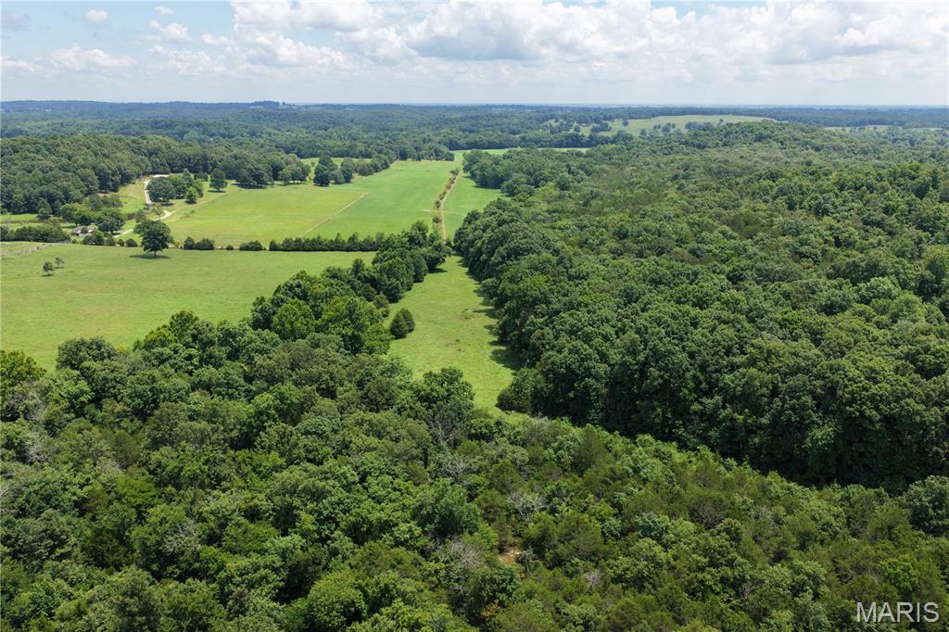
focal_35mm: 28
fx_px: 738
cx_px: 474
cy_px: 316
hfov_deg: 65.5
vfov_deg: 46.4
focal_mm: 14.45
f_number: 2.8
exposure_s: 1/500
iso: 100
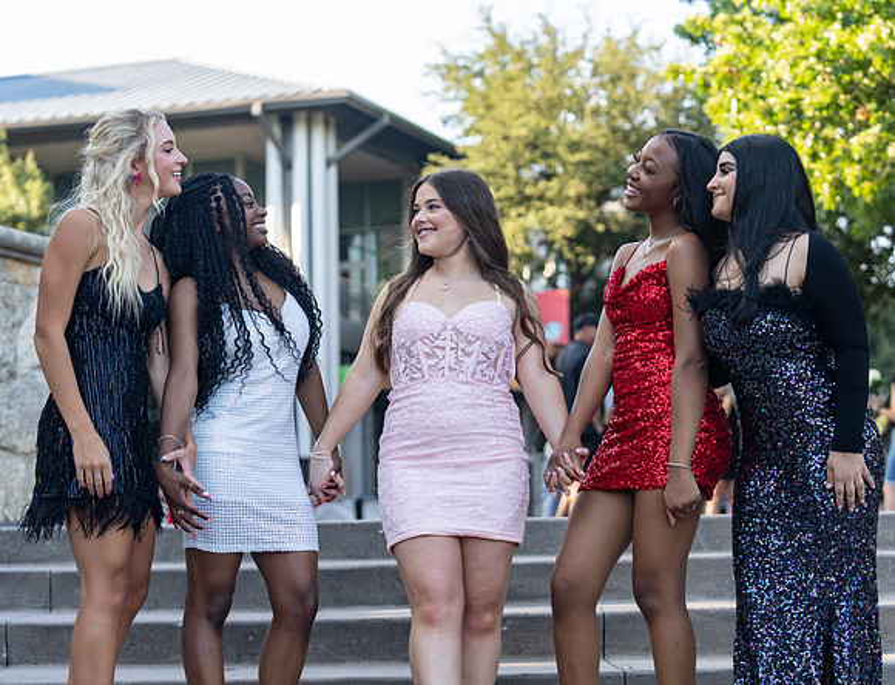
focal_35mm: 77
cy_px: 342
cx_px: 463
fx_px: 1998
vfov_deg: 19.5
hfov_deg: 25.2
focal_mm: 70
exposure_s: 1/320
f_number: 3.5
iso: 250
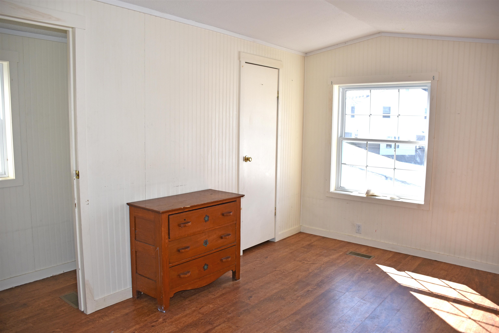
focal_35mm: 27
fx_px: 374
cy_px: 166
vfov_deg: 47.9
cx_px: 250
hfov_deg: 67.4
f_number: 3.5
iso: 160
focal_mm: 18
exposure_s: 1/250
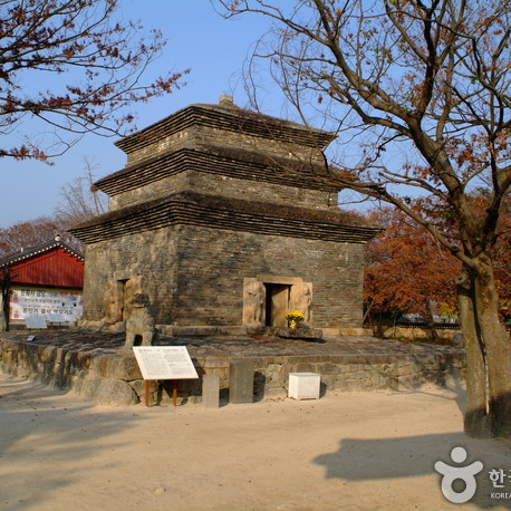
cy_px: 258
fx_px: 651
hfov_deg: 42.8
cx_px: 228
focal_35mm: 39
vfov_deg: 42.8
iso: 100
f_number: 6.7
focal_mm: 20
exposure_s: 1/180
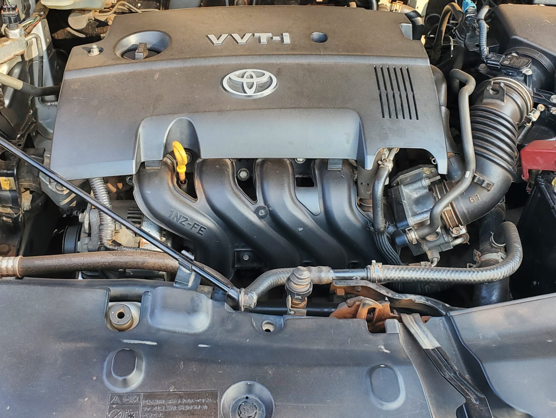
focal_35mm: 41
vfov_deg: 34.9
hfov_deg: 45.8
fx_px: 659
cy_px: 145
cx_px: 270
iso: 64
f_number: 2.4
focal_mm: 4.3
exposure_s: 1/120
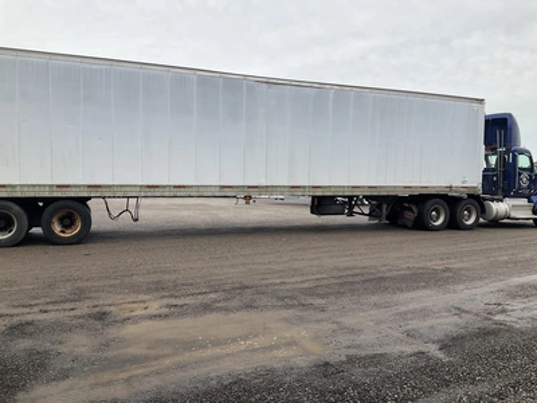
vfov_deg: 48.2
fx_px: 450
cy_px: 202
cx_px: 268
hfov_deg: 61.7
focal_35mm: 29
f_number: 1.8
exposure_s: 1/1195
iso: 25
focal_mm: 3
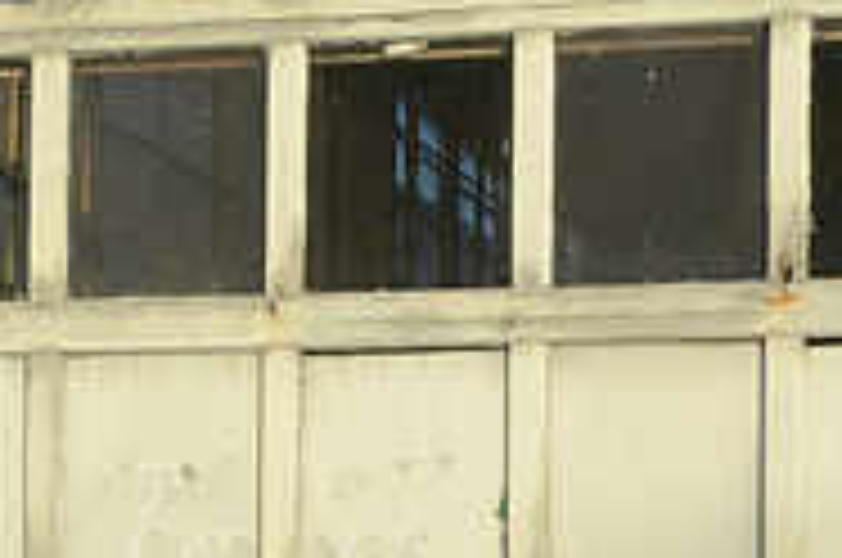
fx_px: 2171
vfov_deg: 14.0
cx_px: 833
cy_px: 752
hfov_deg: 21.2
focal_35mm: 93
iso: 640
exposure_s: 1/160
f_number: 18
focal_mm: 20
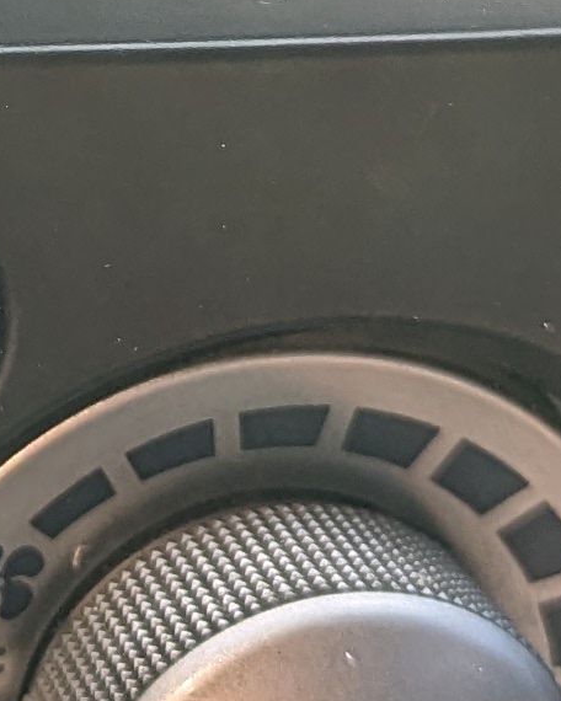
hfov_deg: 9.1
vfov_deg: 11.4
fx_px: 3487
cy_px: -7
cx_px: -149
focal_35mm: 168
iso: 101
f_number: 1.85
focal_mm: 6.81
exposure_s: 1/287
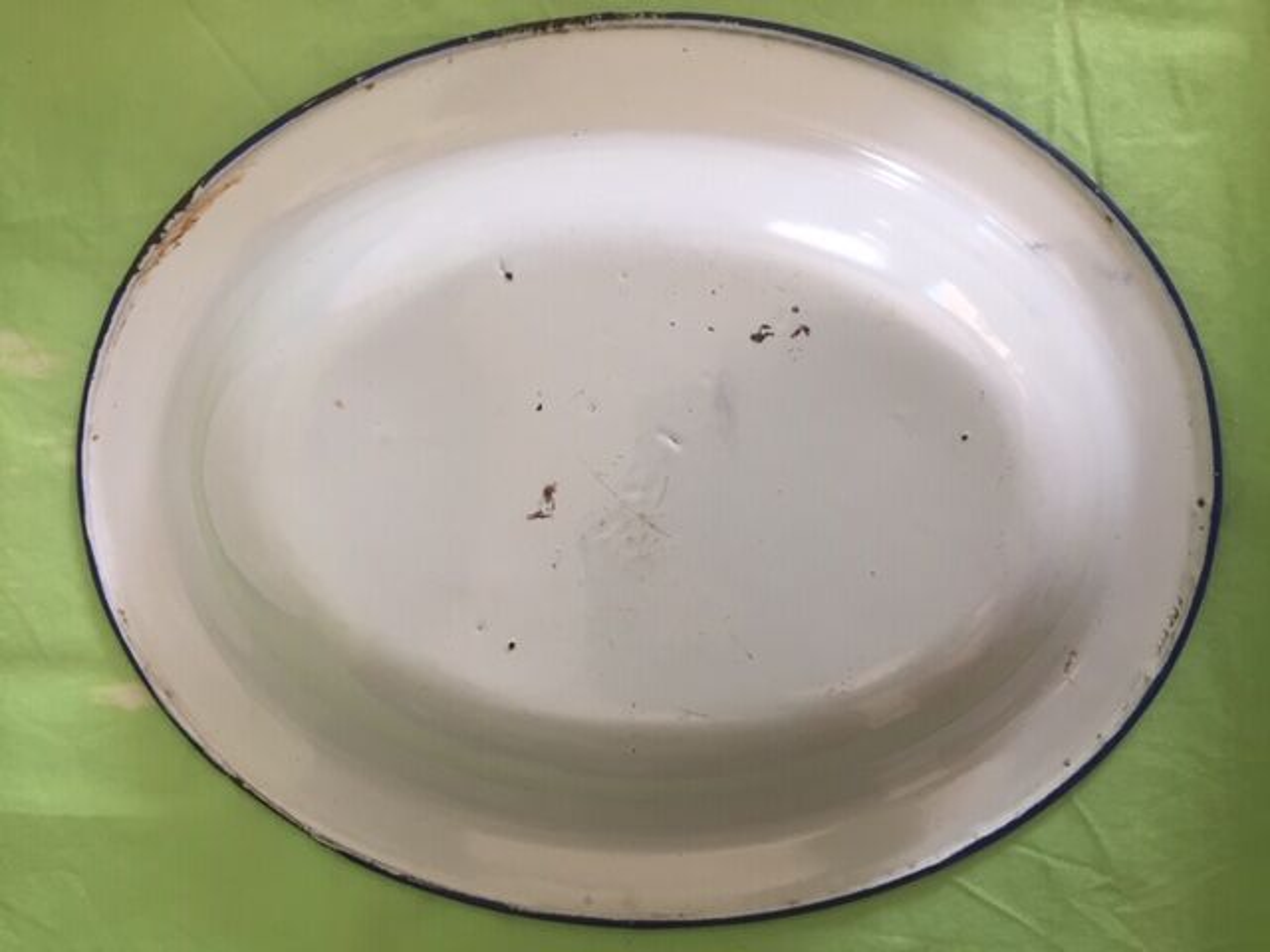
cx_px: 635
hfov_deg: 61.7
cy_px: 476
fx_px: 1064
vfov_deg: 48.2
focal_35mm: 29
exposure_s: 1/33
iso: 32
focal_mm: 4.15
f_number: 2.2
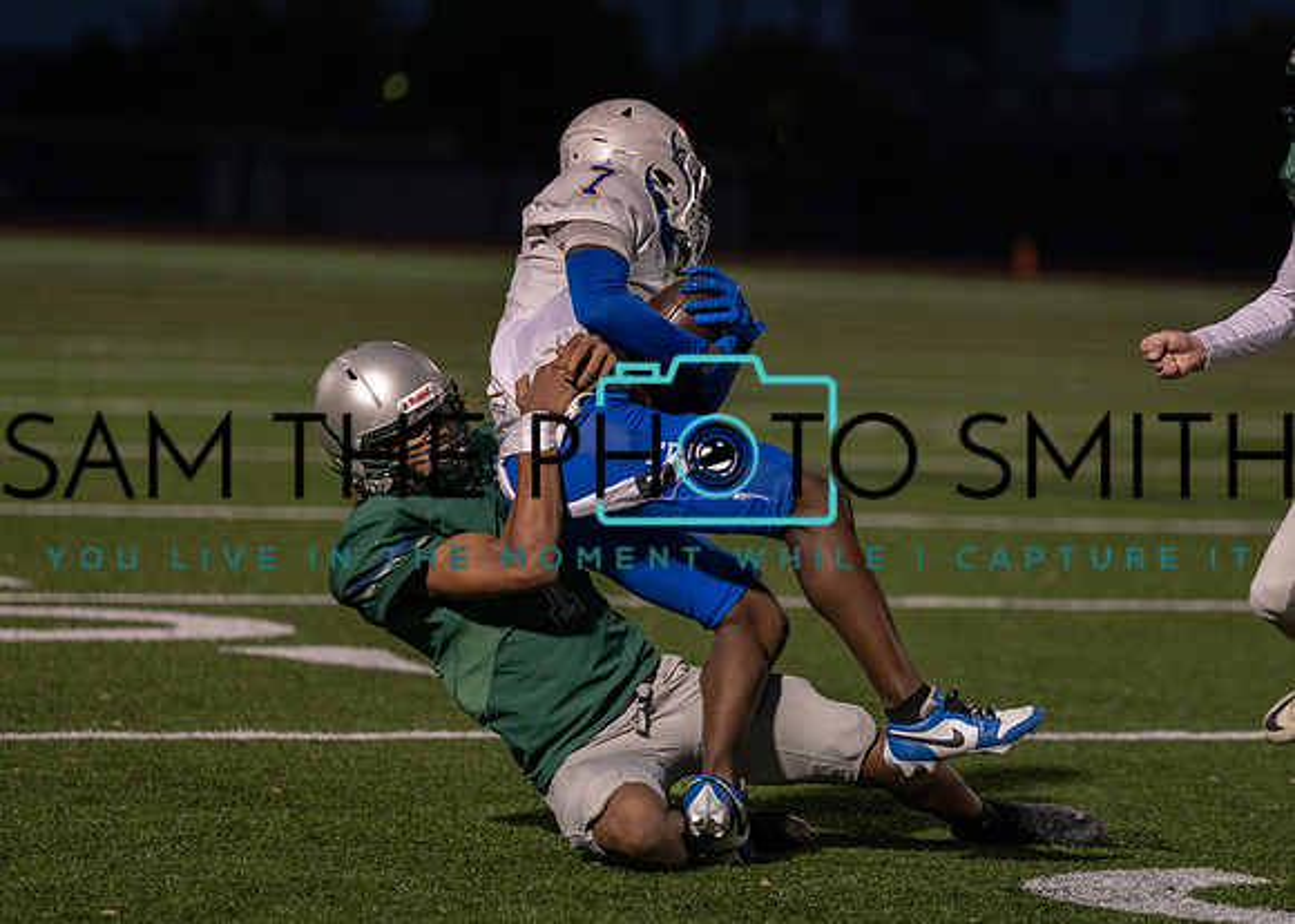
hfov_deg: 9.5
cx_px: 836
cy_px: 426
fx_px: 7804
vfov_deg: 6.8
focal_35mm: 212
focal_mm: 168
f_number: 2.8
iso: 2000
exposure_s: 1/1000
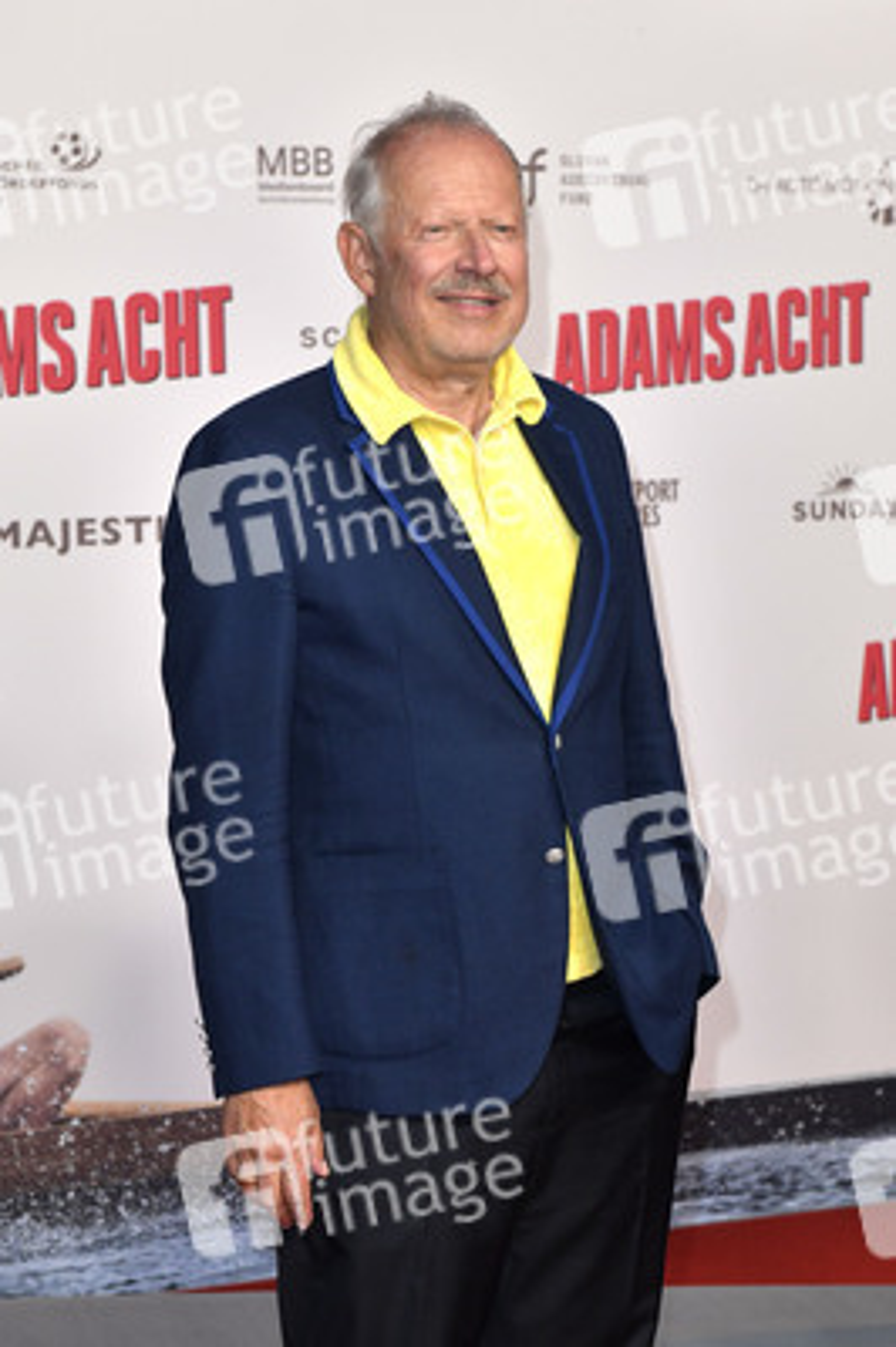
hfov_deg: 19.4
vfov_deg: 28.9
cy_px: 674
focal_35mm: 70
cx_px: 448
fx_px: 2618
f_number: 7.1
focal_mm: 70
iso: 1600
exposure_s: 1/160
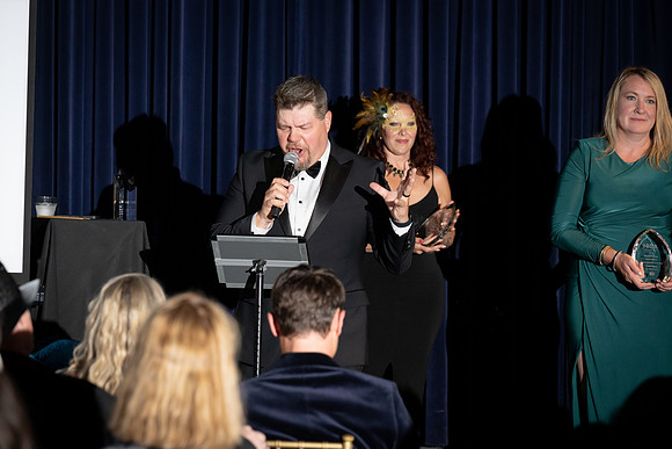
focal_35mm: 150
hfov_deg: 13.7
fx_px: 2801
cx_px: 336
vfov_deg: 9.2
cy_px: 224
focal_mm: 150
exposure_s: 1/200
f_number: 5
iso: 2500
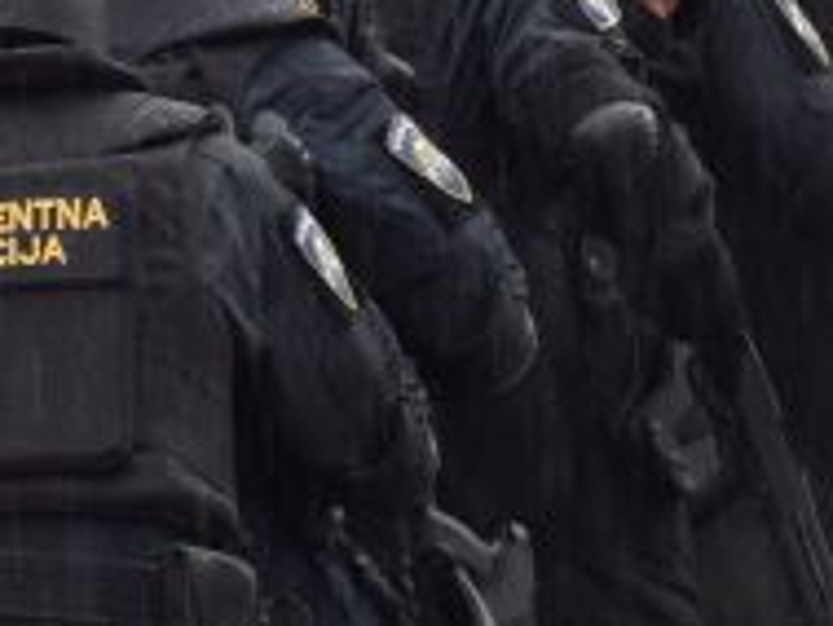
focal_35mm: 641
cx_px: 304
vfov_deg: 2.3
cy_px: 132
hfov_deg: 3.1
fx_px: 15435
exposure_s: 1/125
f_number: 5.6
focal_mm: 112
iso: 180
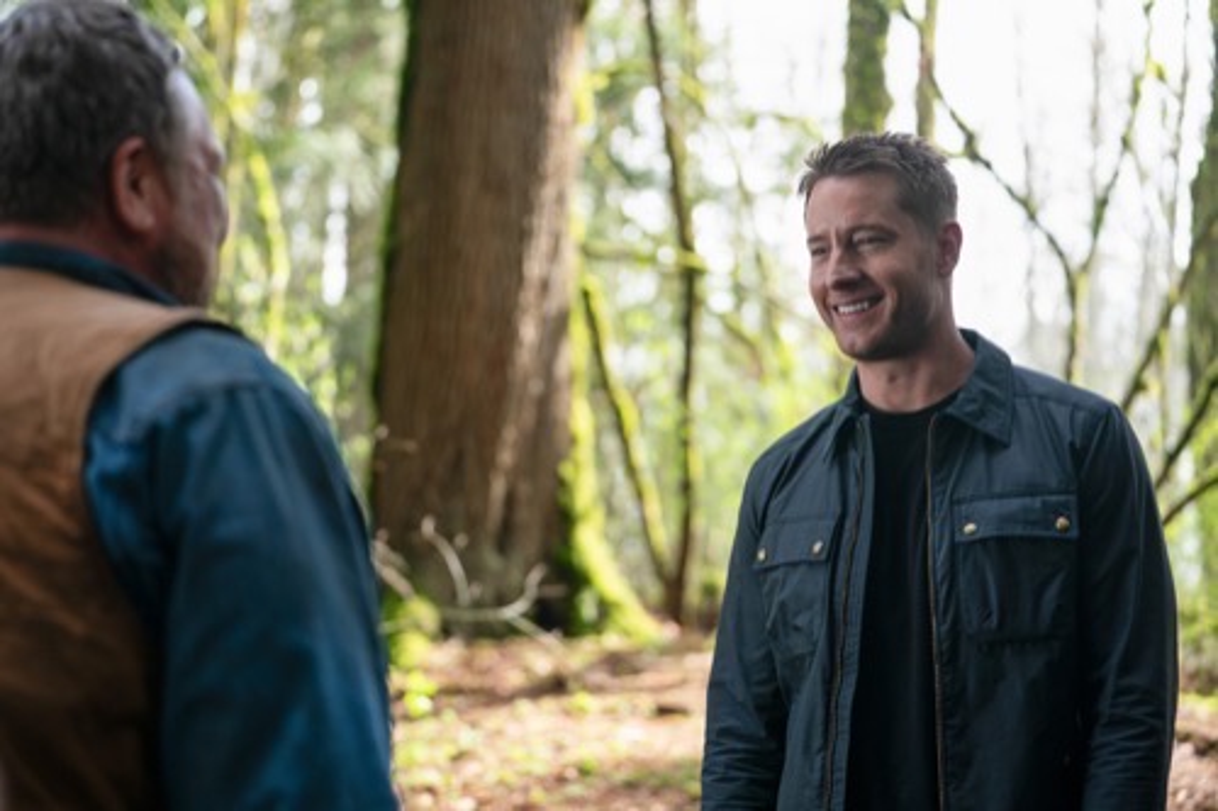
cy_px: 406
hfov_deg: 28.9
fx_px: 2367
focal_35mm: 70
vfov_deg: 19.4
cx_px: 609
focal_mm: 70
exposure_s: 1/640
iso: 400
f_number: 2.8
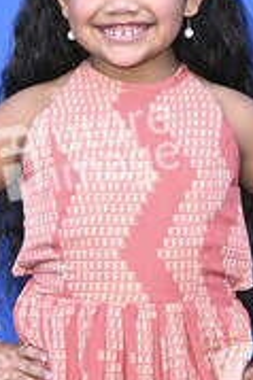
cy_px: 263
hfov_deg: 7.2
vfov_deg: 10.8
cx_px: 132
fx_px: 2007
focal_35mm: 190
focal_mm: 85
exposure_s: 1/250
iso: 1000
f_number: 6.3
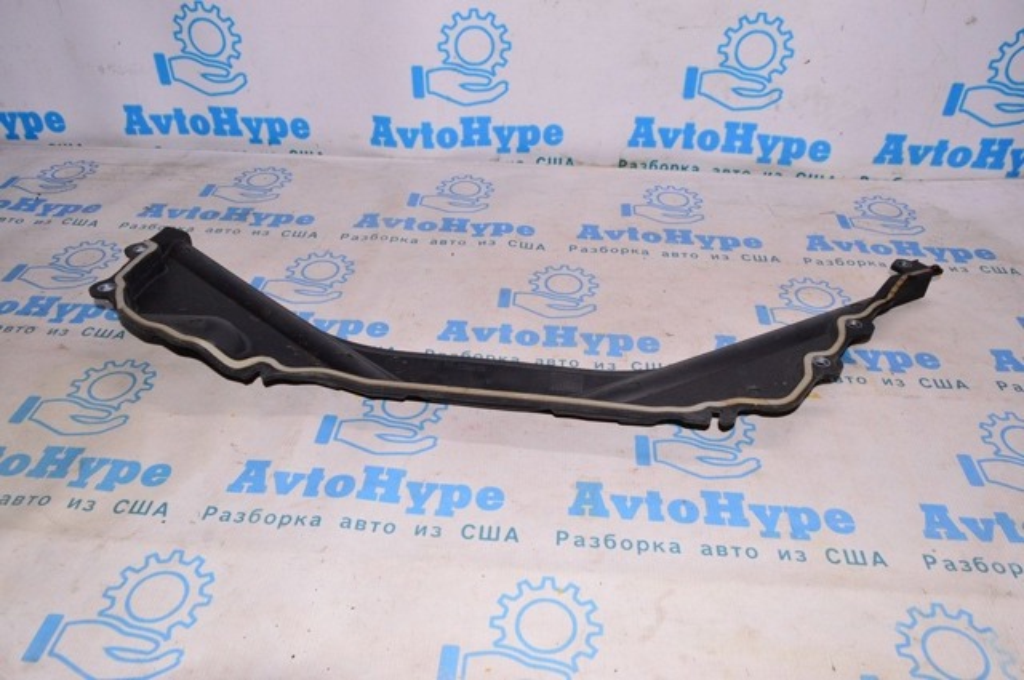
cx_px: 512
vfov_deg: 47.8
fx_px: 767
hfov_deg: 67.4
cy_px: 340
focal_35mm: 27
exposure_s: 1/200
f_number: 8
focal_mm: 18
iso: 1600
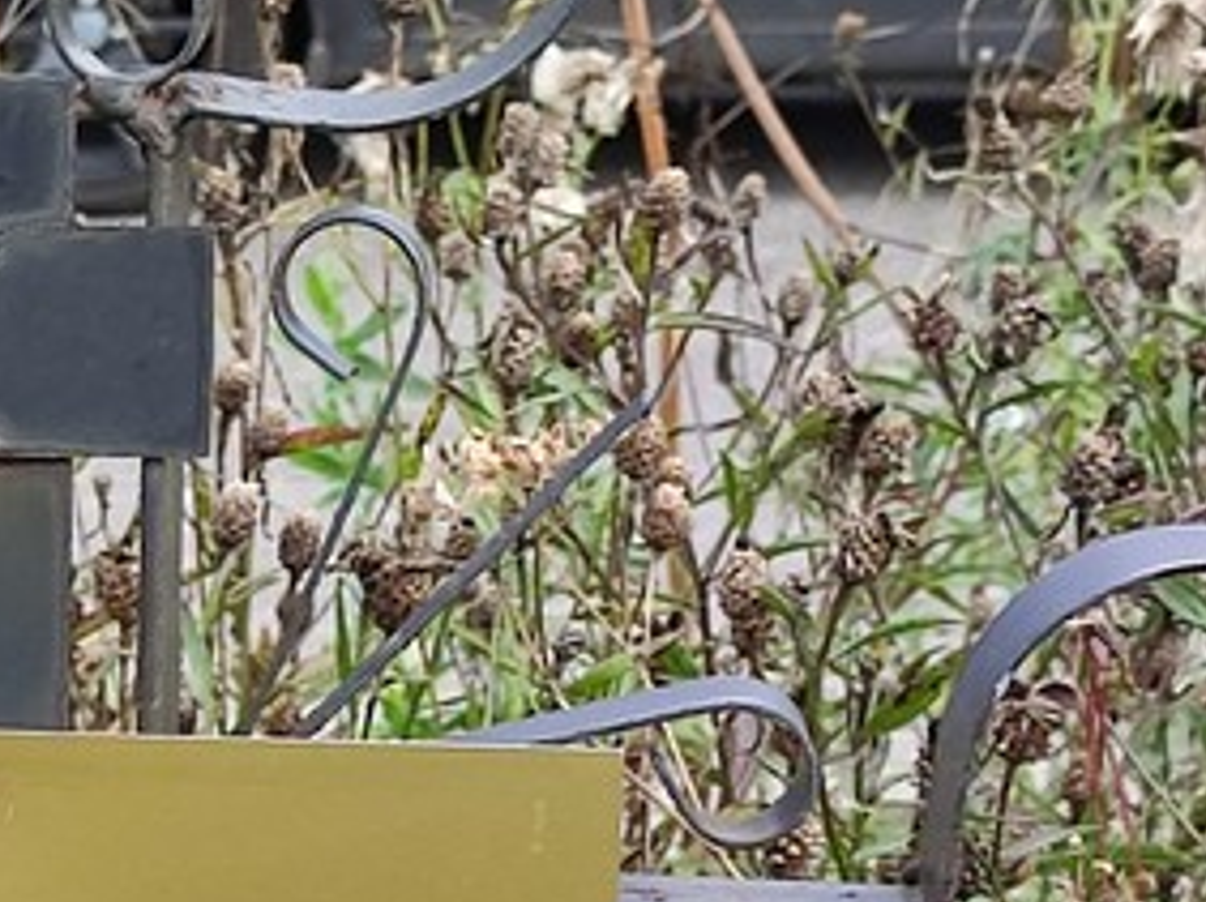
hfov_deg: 25.9
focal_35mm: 71
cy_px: 1116
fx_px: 2471
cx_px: -17
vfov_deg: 19.4
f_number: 1.9
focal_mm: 6.04
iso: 50
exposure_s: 1/117
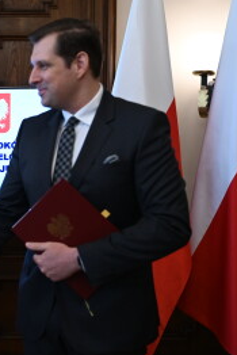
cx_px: -30
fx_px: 661
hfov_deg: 19.4
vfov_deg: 30.1
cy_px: 176
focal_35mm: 67
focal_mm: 44
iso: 800
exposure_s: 1/125
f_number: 2.8
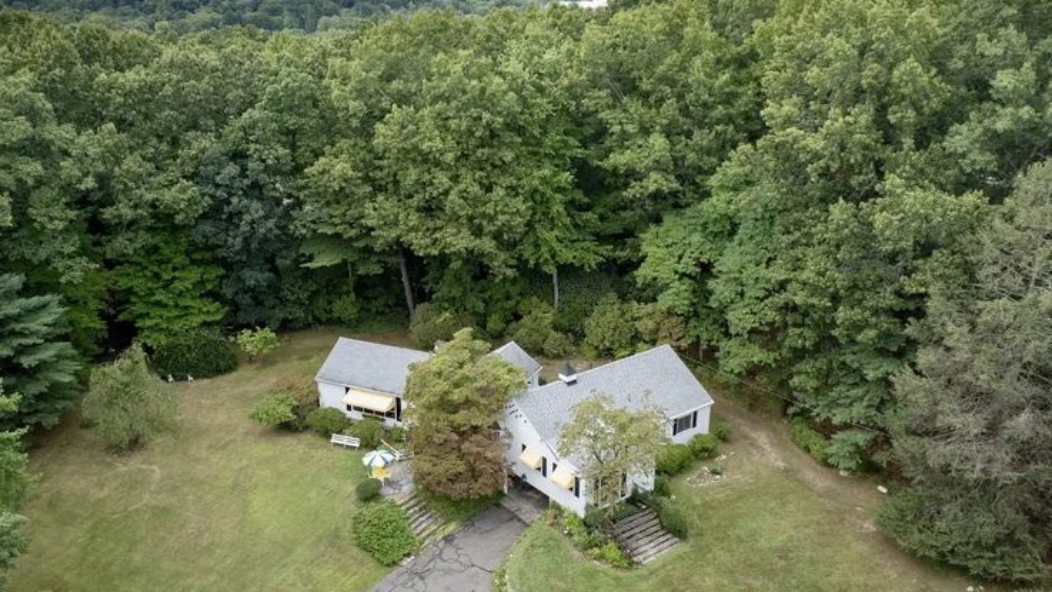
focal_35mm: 32
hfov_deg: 61.0
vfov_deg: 36.7
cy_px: 332
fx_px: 893
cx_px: 510
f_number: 2.8
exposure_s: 1/730
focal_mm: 8.38
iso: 100
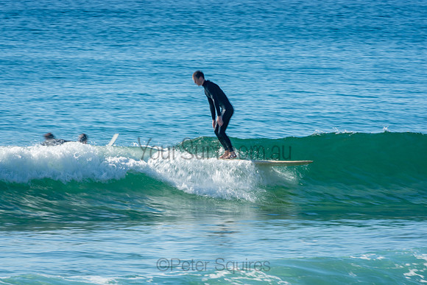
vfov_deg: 2.3
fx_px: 7118
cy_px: 142
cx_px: 214
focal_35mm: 600
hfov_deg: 3.4
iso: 100
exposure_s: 1/50
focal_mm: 400
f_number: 18
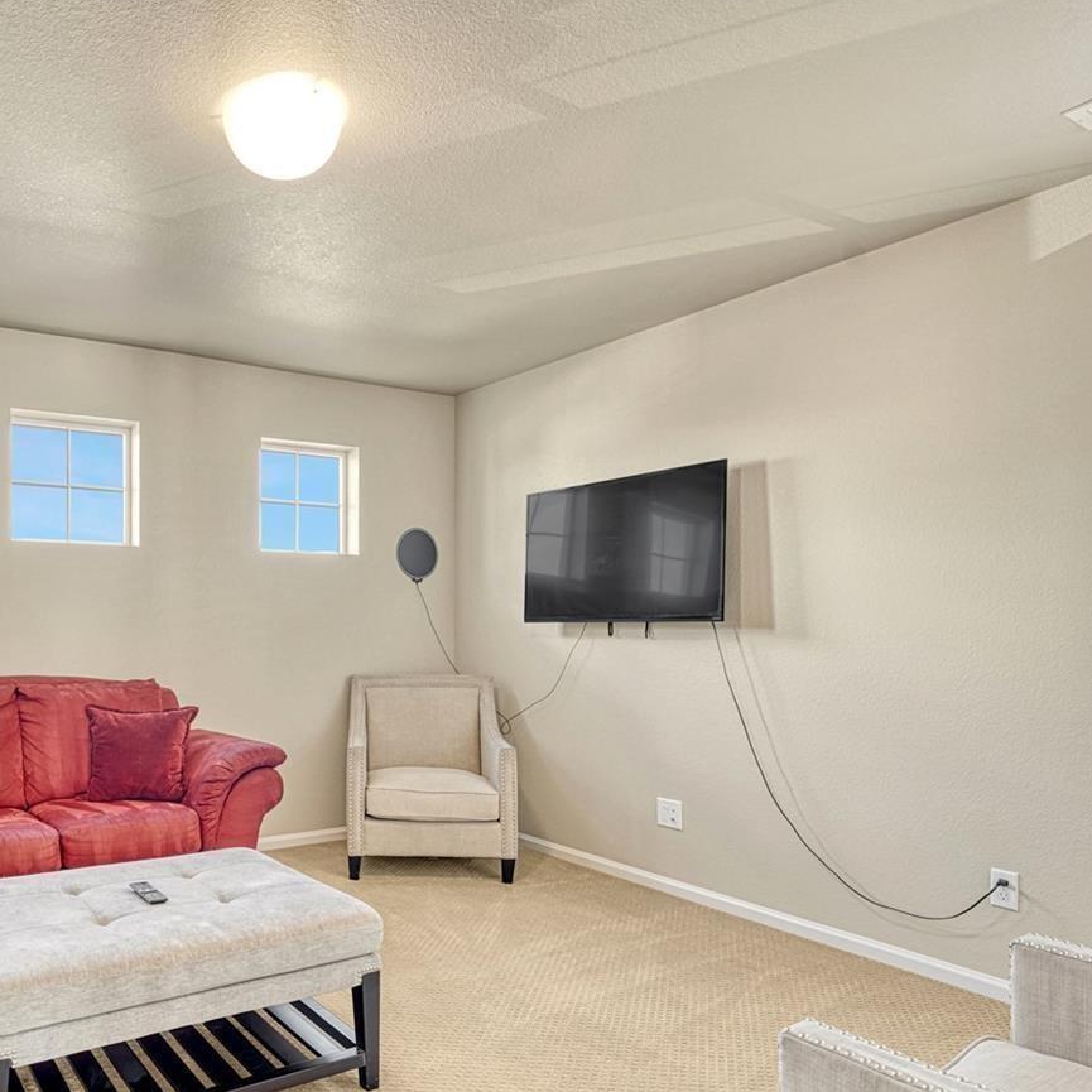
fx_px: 824
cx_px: 303
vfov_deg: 66.4
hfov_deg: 63.9
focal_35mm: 23
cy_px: 655
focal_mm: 14.7
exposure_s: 1
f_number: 8
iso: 400
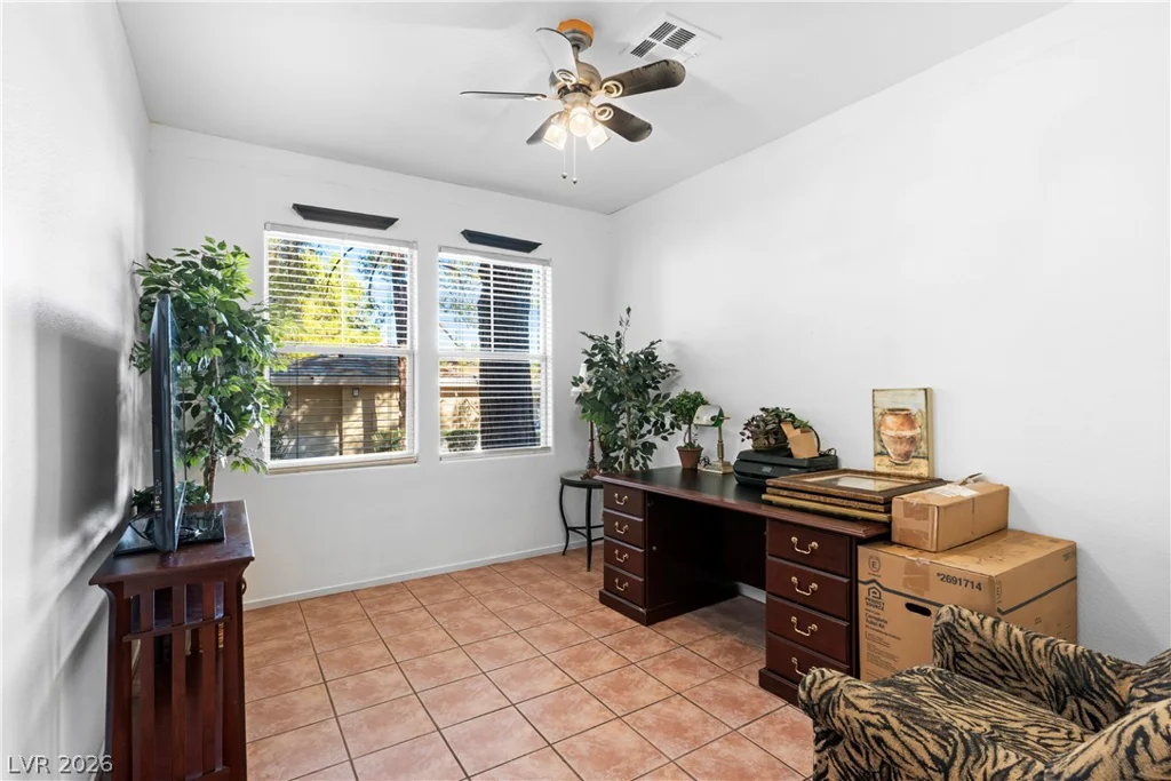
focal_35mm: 17
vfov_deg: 70.5
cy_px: 390
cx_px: 586
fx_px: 553
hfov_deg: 93.3
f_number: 8
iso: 400
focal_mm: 17
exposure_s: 1/8
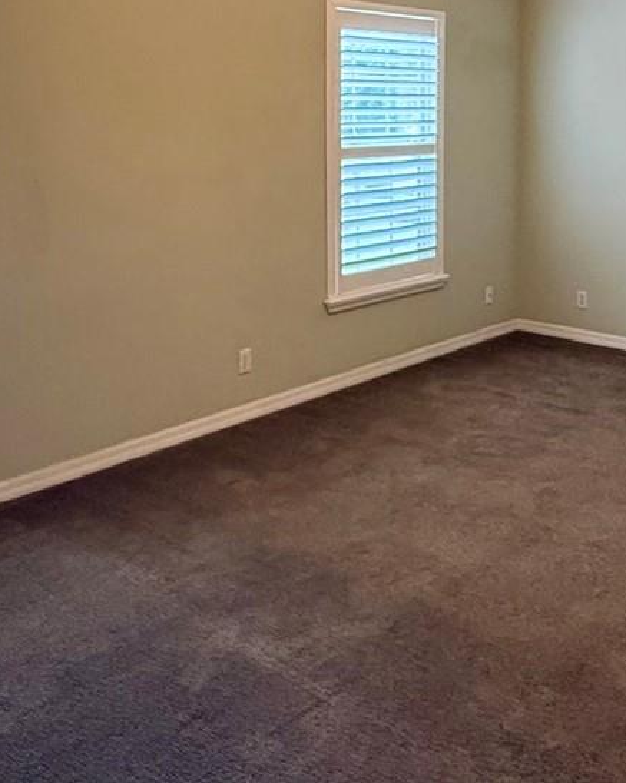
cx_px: 453
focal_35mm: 40
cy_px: 213
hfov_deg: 36.6
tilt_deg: -4.6
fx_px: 927
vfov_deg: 44.6
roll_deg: +0.5
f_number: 2.2
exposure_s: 1/60
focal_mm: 2.22
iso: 400
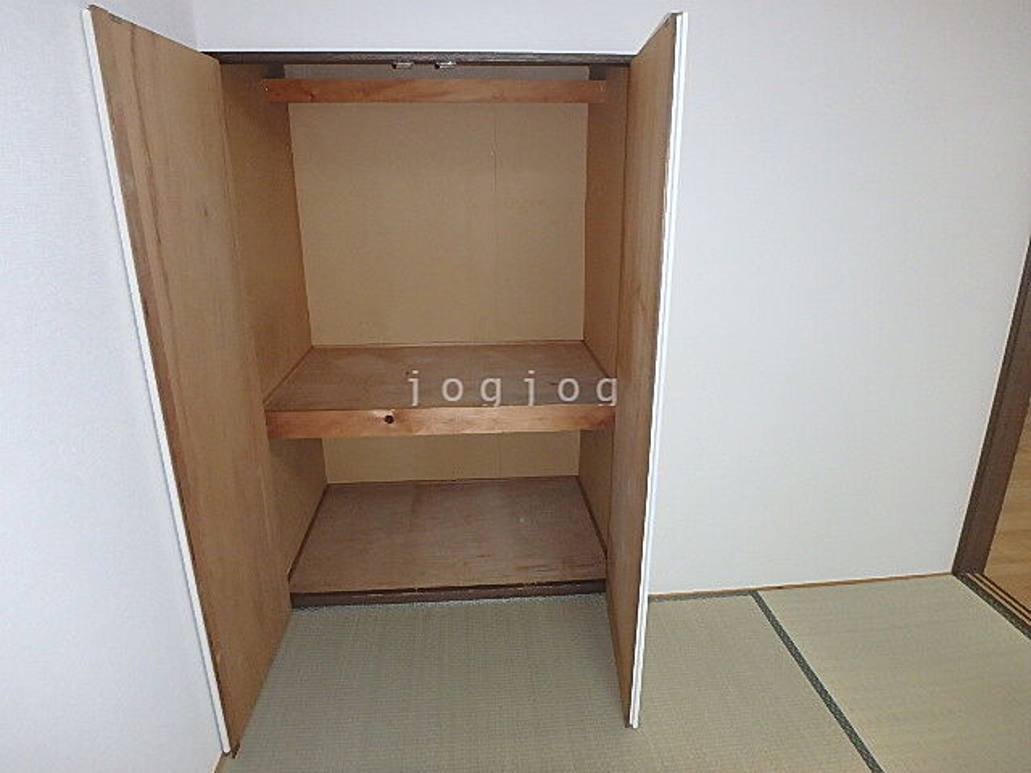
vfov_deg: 63.4
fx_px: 625
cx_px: 516
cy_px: 386
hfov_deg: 79.0
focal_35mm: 21
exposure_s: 1/30
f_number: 3.5
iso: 400
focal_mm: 3.7
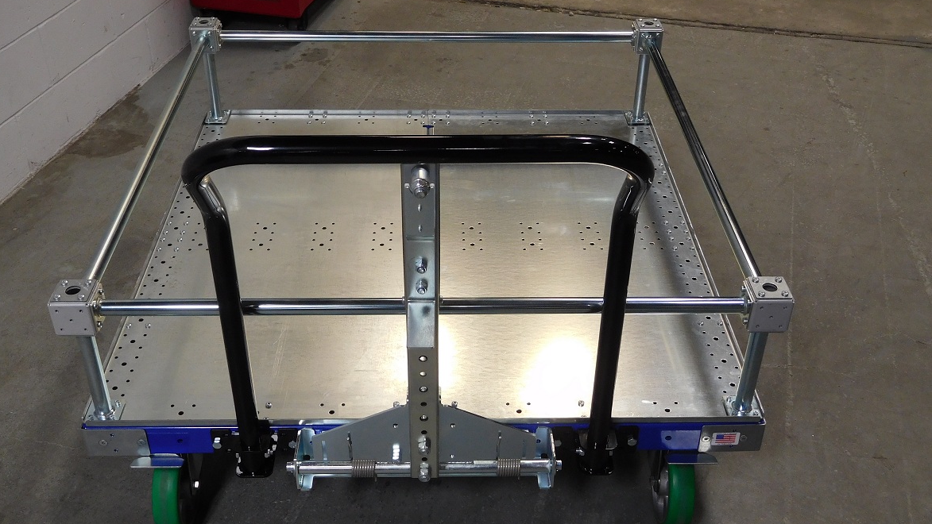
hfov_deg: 51.6
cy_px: 269
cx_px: 456
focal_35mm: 39
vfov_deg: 30.4
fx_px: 964
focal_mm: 6.2
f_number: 3.8
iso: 180
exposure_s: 1/30
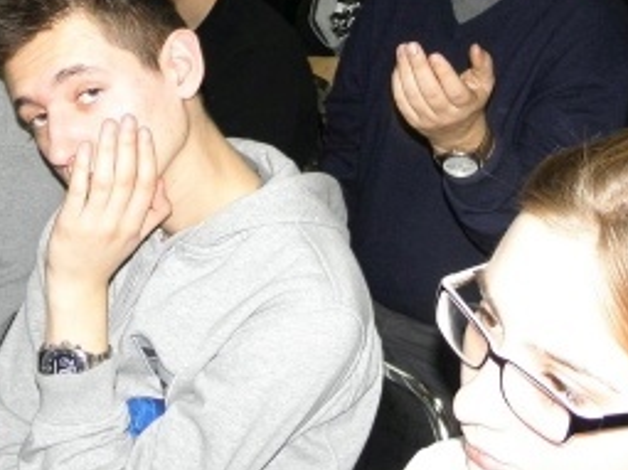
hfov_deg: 34.7
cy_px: 73
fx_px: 997
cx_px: 397
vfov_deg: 25.9
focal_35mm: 55
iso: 160
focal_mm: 5
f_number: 3.5
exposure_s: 1/30
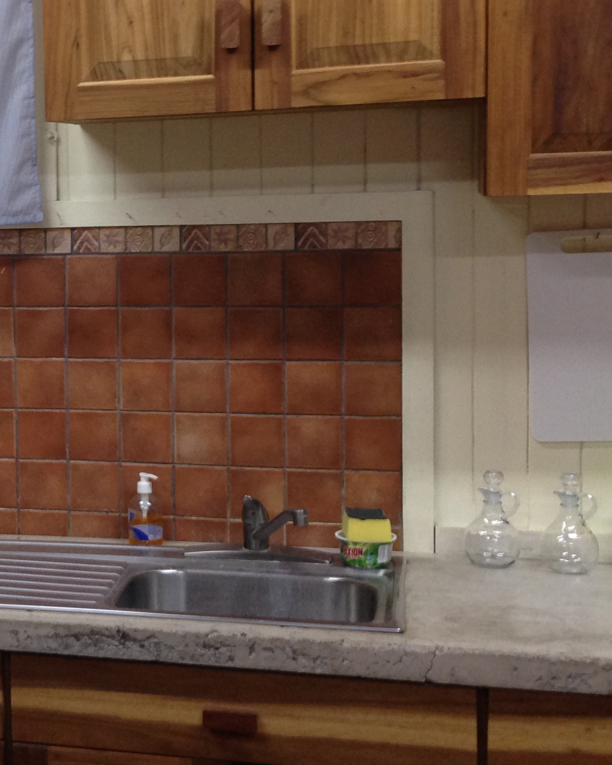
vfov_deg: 25.0
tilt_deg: -5.1
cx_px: -219
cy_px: 339
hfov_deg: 18.5
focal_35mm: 76
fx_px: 1720
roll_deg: +2.6
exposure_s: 1/20
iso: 100
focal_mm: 4.12
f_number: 2.4
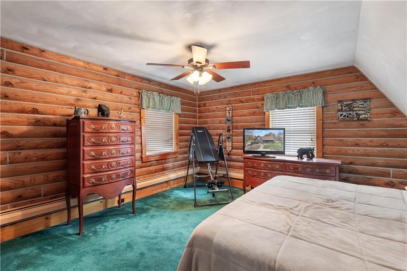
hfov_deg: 96.8
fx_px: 181
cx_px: 204
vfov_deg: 73.7
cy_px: 136
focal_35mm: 16
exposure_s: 1/30
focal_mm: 16
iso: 1600
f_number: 2.8
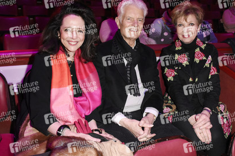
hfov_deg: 61.9
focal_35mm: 30
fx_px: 196
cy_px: 74
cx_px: 125
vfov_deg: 43.5
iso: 3200
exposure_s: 1/60
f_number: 6.3
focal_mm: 18
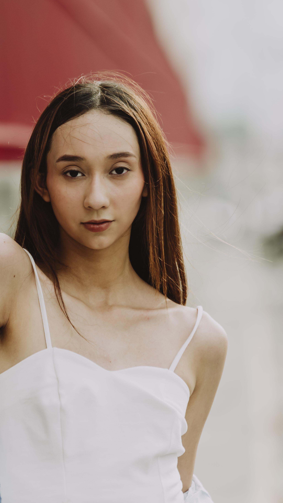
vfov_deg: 6.7
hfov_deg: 3.8
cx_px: 48
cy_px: 324
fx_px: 4269
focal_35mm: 320
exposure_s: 1/500
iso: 200
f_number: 2.8
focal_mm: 185
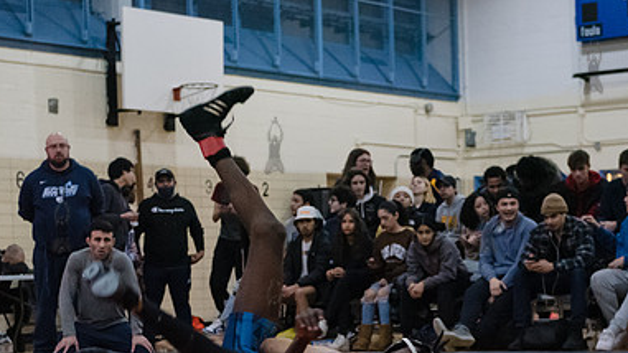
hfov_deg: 22.9
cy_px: 343
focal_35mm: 93
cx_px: 332
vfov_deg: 12.9
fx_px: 1548
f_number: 3.2
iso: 8000
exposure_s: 1/320
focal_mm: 52
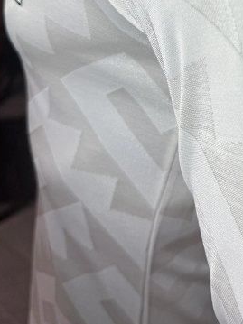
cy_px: 22
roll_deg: -6.3
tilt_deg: -20.5
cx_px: 262
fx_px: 534
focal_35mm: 57
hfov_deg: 24.1
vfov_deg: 31.9
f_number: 1.78
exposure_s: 1/164
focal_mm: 6.76
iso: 64
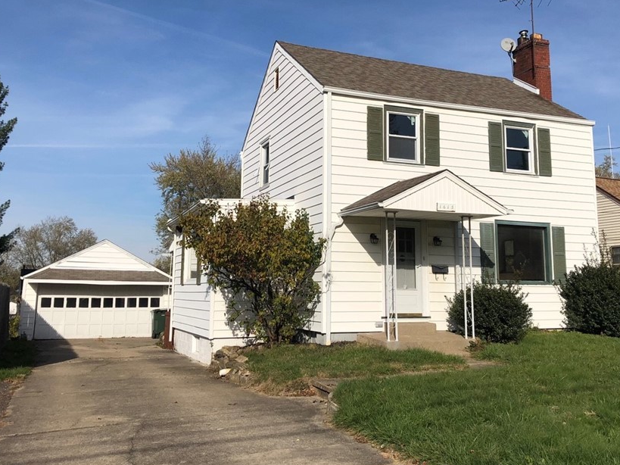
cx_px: 329
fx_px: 627
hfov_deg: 52.6
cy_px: 201
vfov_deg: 40.6
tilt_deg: +8.4
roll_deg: +0.5
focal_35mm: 35
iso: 25
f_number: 1.8
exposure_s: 1/4000
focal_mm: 3.99
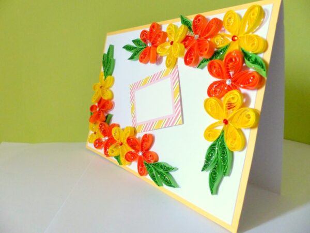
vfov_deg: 54.9
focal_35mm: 25
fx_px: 224
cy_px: 116
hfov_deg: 69.4
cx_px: 155
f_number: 2.8
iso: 320
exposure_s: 1/60
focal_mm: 4.5
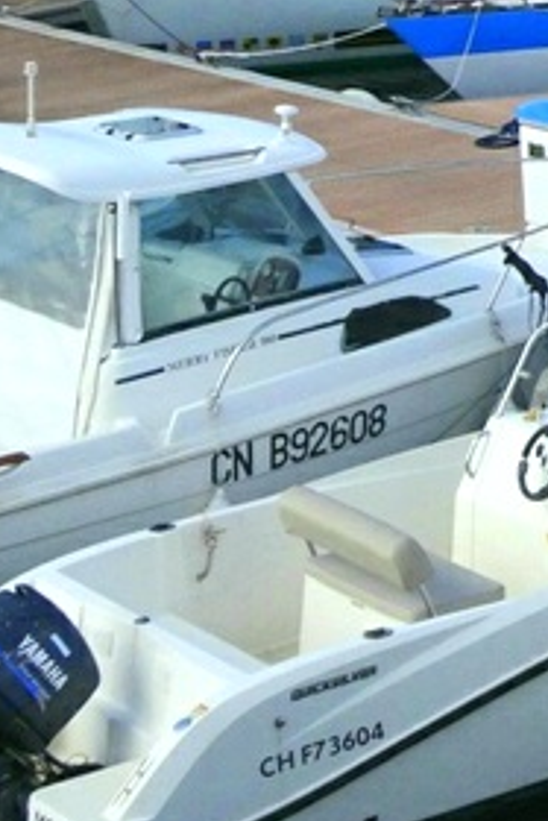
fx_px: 3033
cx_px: 1163
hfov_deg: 9.5
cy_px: -170
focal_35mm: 133
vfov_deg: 14.9
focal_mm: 5.98
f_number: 4
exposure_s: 1/800
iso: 80
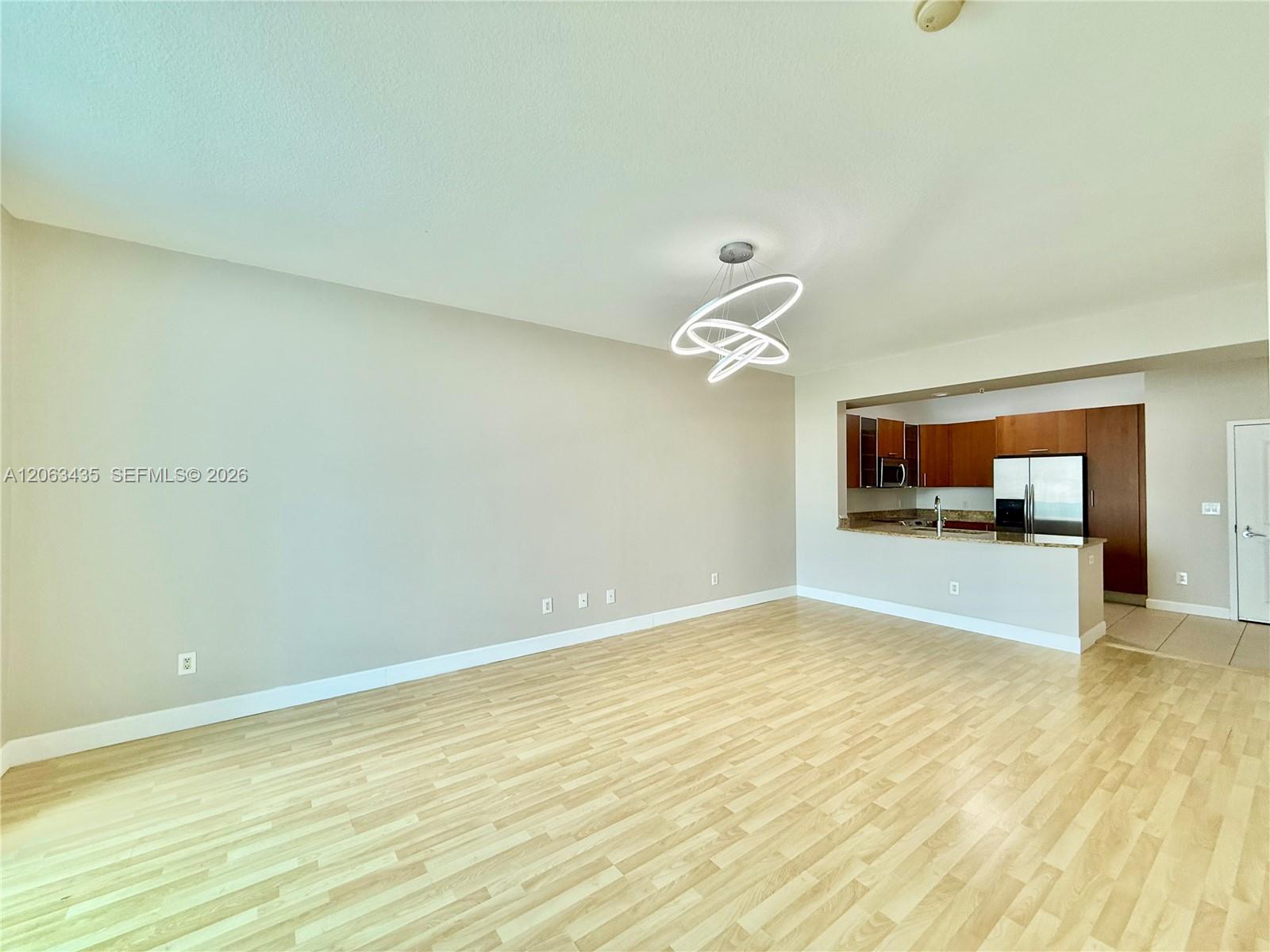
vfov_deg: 85.7
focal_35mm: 14
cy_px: 476
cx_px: 635
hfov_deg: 102.1
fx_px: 514
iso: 100
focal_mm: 2.22
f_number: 2.2
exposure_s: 1/129
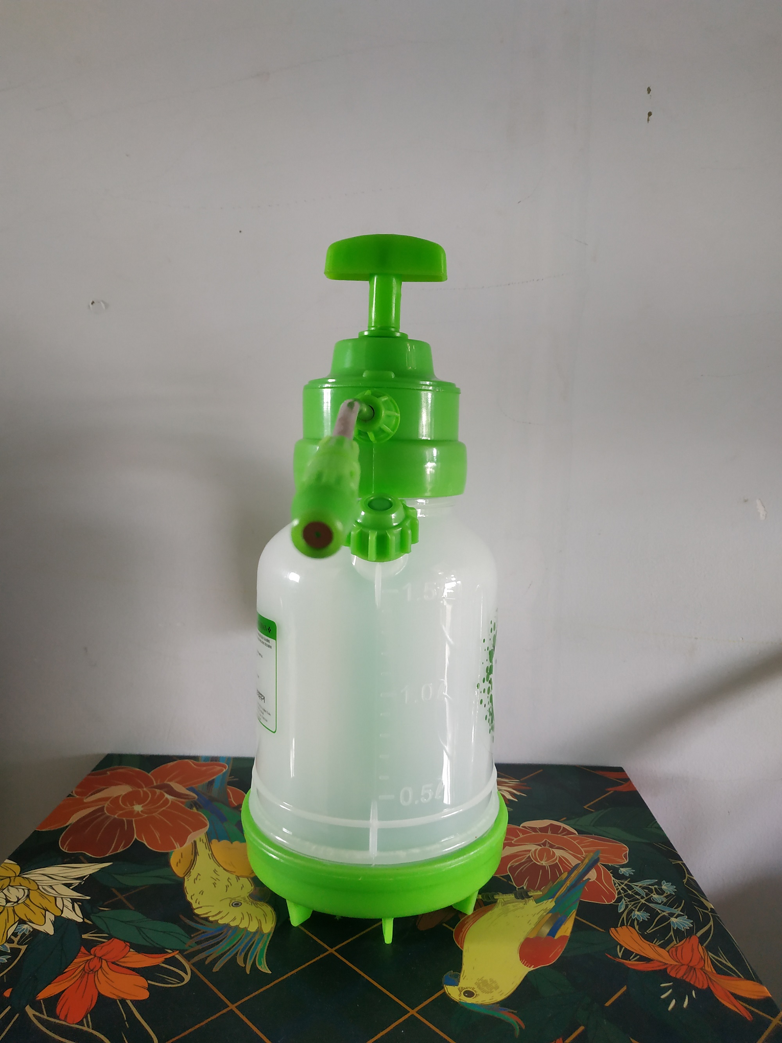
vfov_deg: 71.6
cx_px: 391
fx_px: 723
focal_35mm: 24
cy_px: 522
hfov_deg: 56.8
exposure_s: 1/25
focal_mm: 3.94
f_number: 1.9
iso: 400
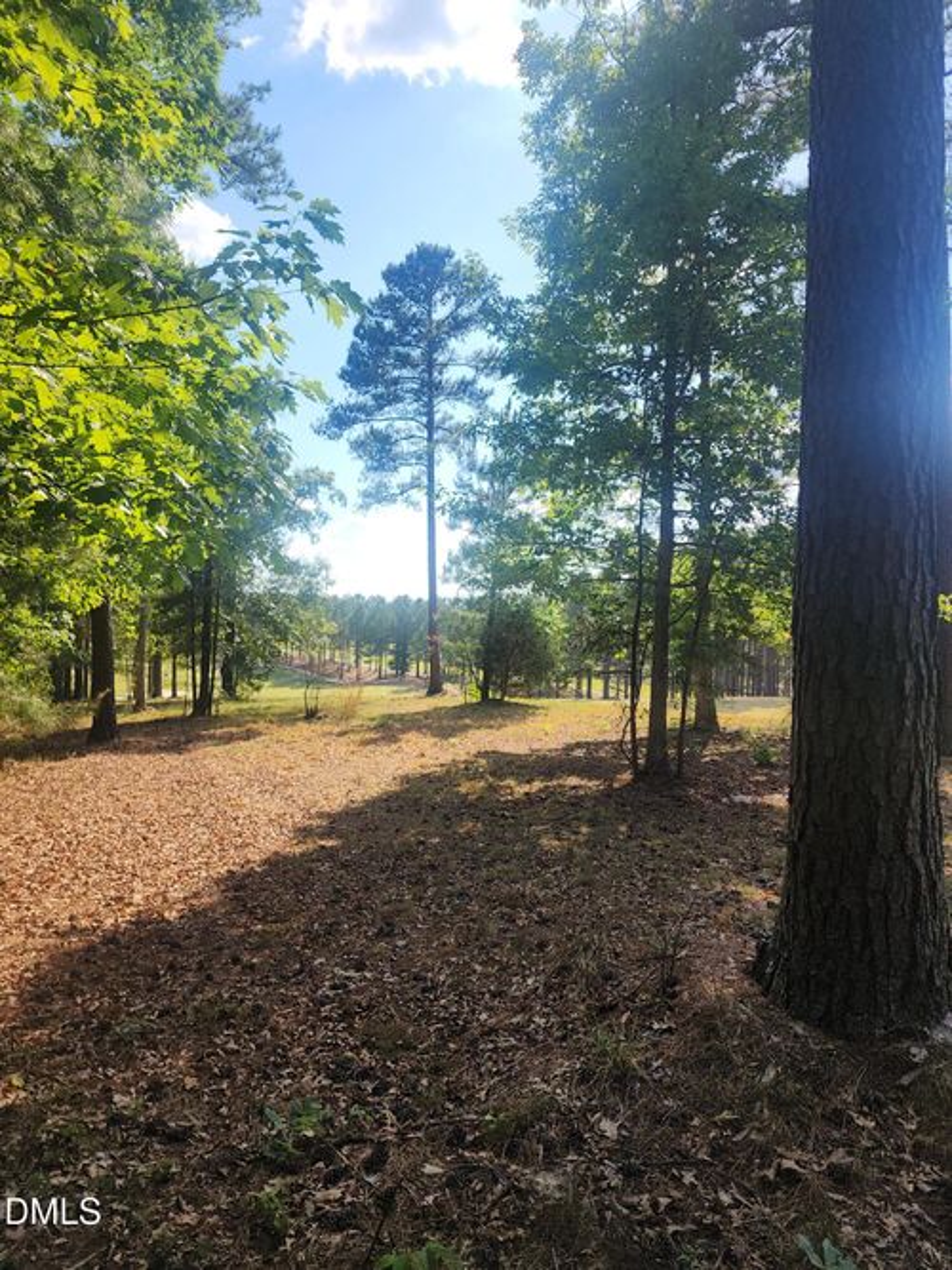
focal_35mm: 23
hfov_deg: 58.9
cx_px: 476
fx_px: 844
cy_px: 635
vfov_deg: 73.9
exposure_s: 1/668
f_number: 1.8
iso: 12
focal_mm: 6.4
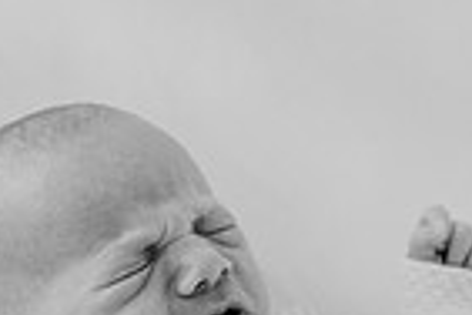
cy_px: 263
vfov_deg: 13.7
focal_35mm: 99
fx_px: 1298
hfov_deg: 20.5
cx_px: 144
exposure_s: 1/160
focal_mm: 24
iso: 640
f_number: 2.2
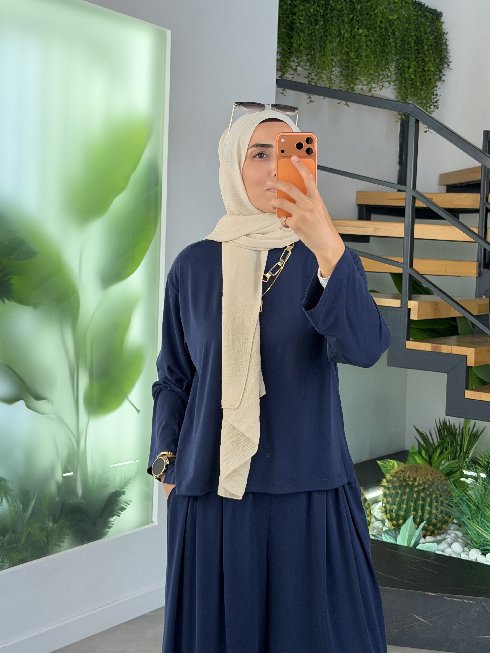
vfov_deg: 34.9
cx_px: 260
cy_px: 279
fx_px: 1038
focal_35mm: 55
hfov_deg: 26.6
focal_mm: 6.76
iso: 80
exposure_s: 1/184
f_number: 1.78
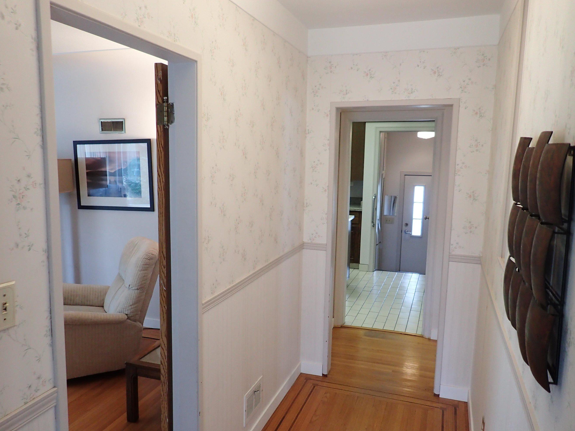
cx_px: 255
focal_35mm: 29
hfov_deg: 61.5
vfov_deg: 48.1
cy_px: 239
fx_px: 482
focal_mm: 4.5
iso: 200
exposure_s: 1/60
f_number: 2
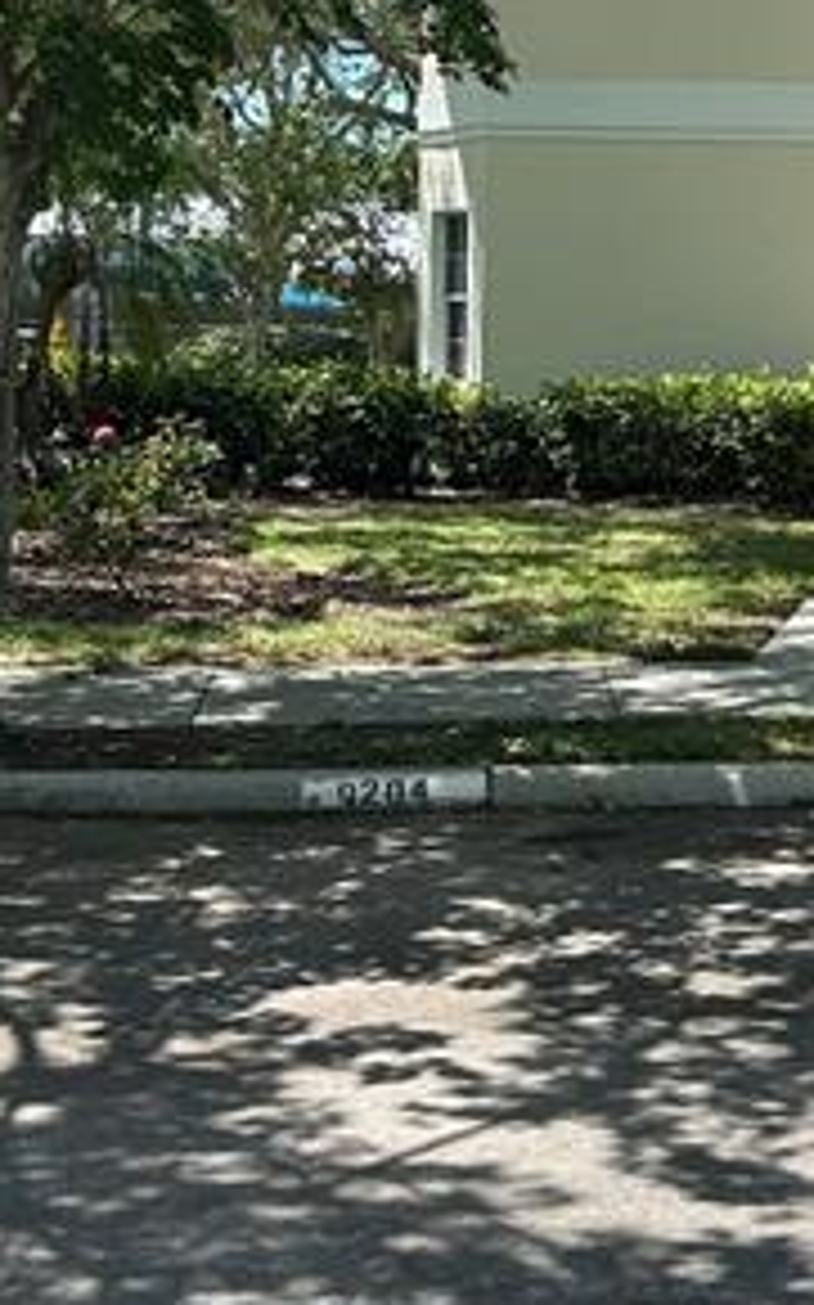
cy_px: 392
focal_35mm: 73
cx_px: 859
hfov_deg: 17.3
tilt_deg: -0.1
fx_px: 2594
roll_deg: -2.4
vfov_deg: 28.0
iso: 50
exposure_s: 1/1361
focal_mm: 5.7
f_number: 1.5
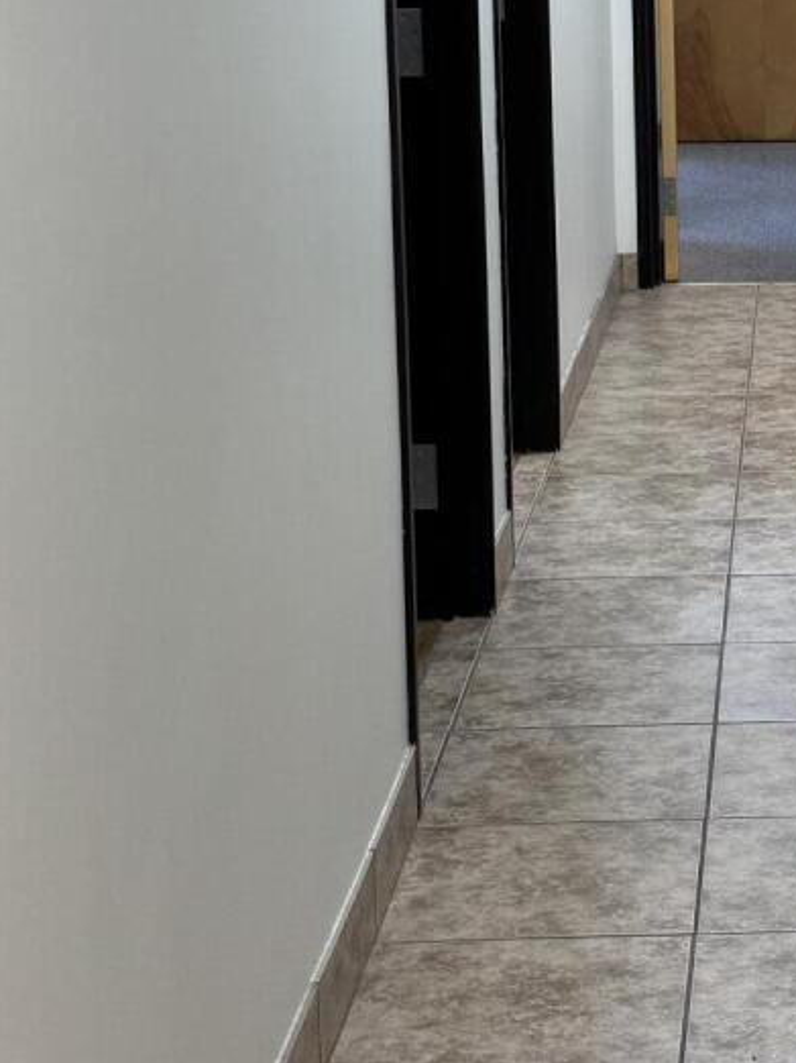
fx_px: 2823
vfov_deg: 21.1
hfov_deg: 15.7
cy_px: 236
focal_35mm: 92
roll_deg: +1.9
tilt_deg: -8.4
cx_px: 853
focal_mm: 6.76
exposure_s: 1/120
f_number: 1.78
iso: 100
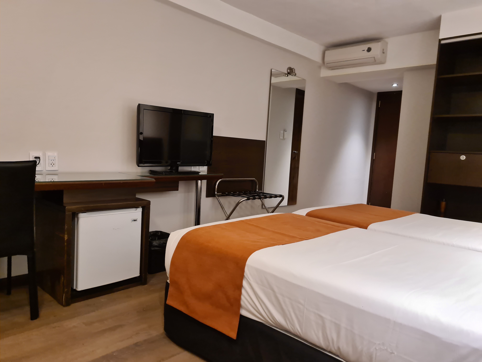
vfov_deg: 53.1
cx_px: 241
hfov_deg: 67.3
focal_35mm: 26
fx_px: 362
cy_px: 181
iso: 400
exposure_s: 1/50
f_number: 1.8
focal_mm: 5.4
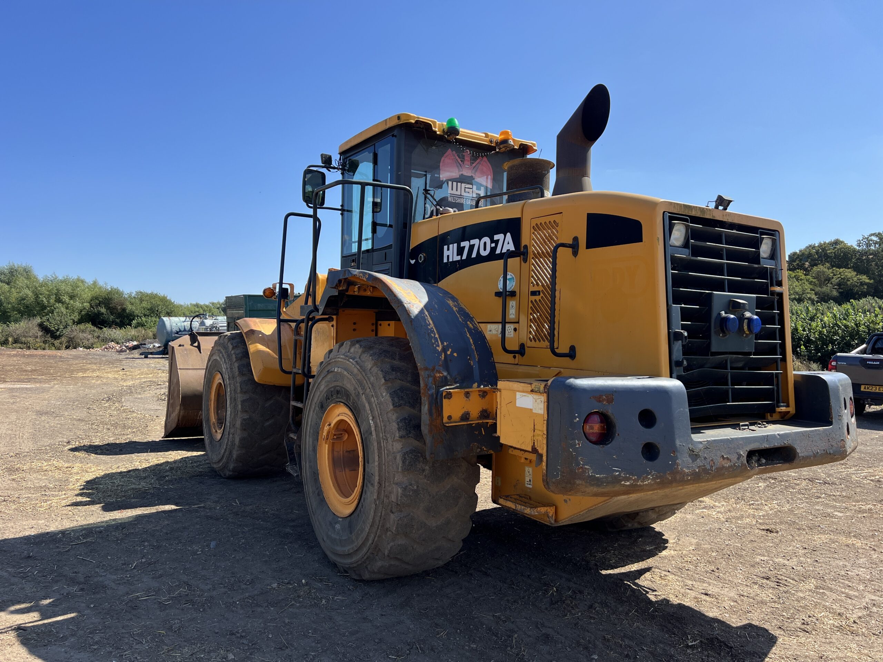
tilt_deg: +0.4
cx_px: 442
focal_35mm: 26
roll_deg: -0.7
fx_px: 663
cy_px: 331
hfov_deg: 67.3
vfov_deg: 53.1
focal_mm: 5.7
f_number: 1.5
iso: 50
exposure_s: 1/2994
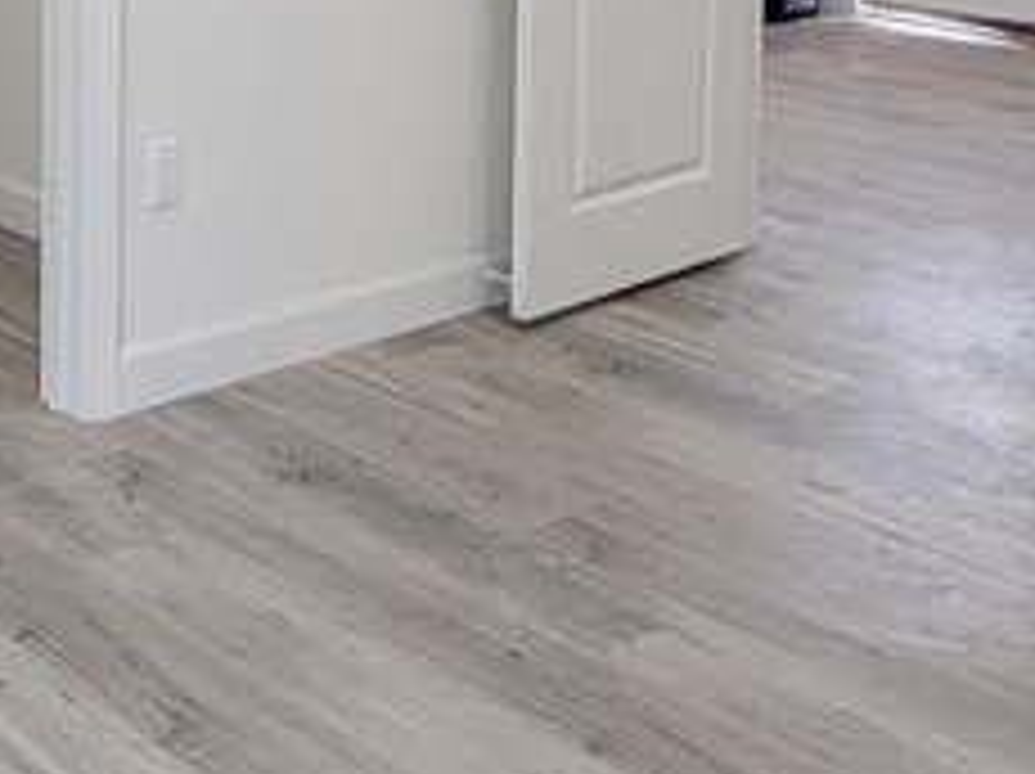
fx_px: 1732
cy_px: -202
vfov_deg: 22.7
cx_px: 104
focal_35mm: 58
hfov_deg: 31.7
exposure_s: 1/60
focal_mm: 2.2
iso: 100
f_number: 2.2
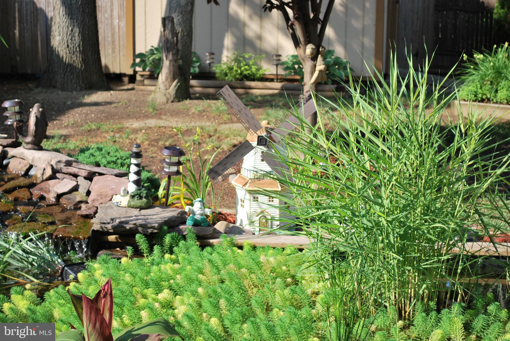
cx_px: 255
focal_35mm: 82
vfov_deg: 16.6
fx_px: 1170
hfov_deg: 24.6
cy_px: 170
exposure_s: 1/160
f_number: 6.3
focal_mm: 55
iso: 100
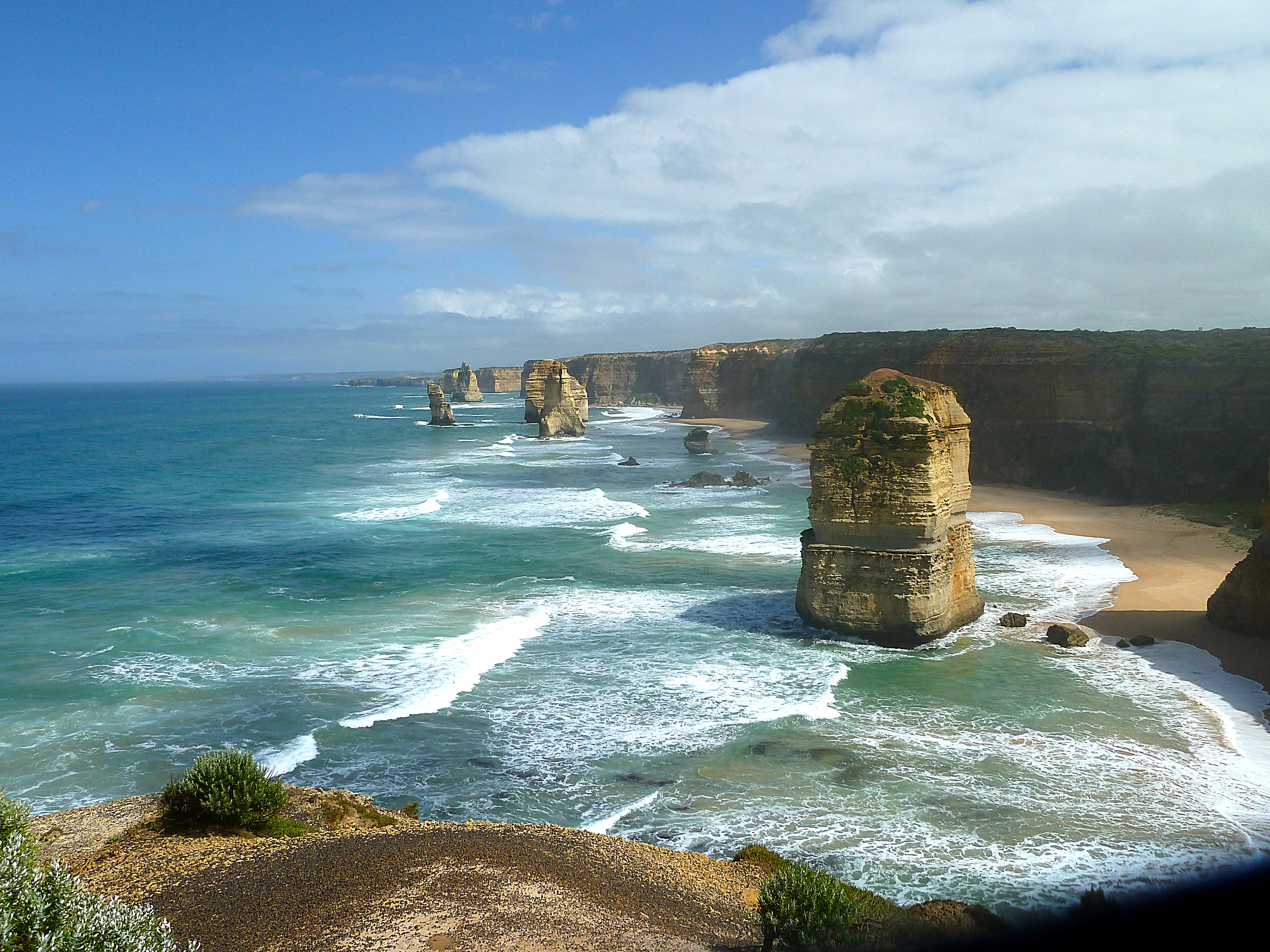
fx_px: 1064
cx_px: 635
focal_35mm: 29
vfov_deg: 48.2
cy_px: 476
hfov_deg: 61.7
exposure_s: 1/800
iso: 80
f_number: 5.6
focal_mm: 4.7
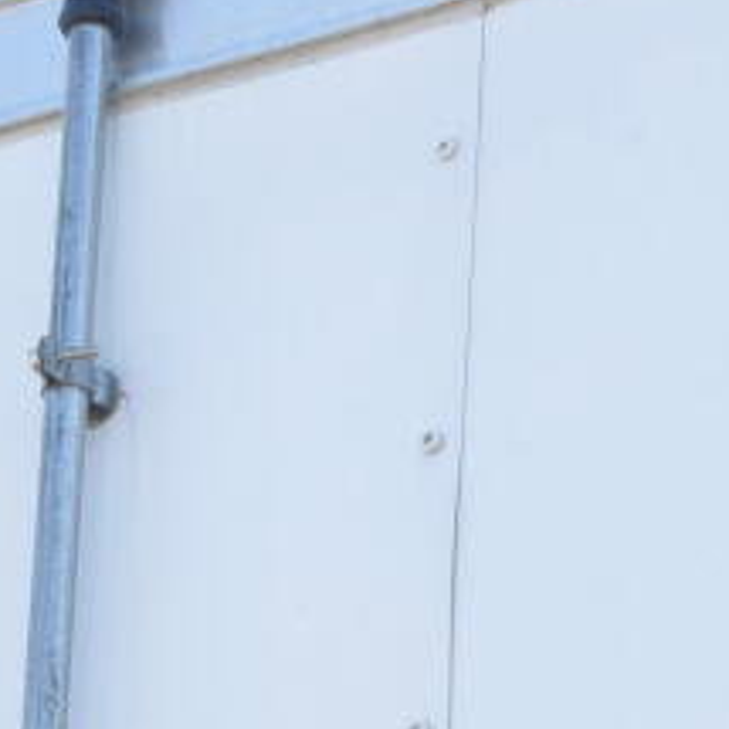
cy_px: 1204
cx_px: 102
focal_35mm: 217
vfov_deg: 7.9
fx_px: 5170
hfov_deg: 8.0
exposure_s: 1/640
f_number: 13
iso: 1600
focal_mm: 40
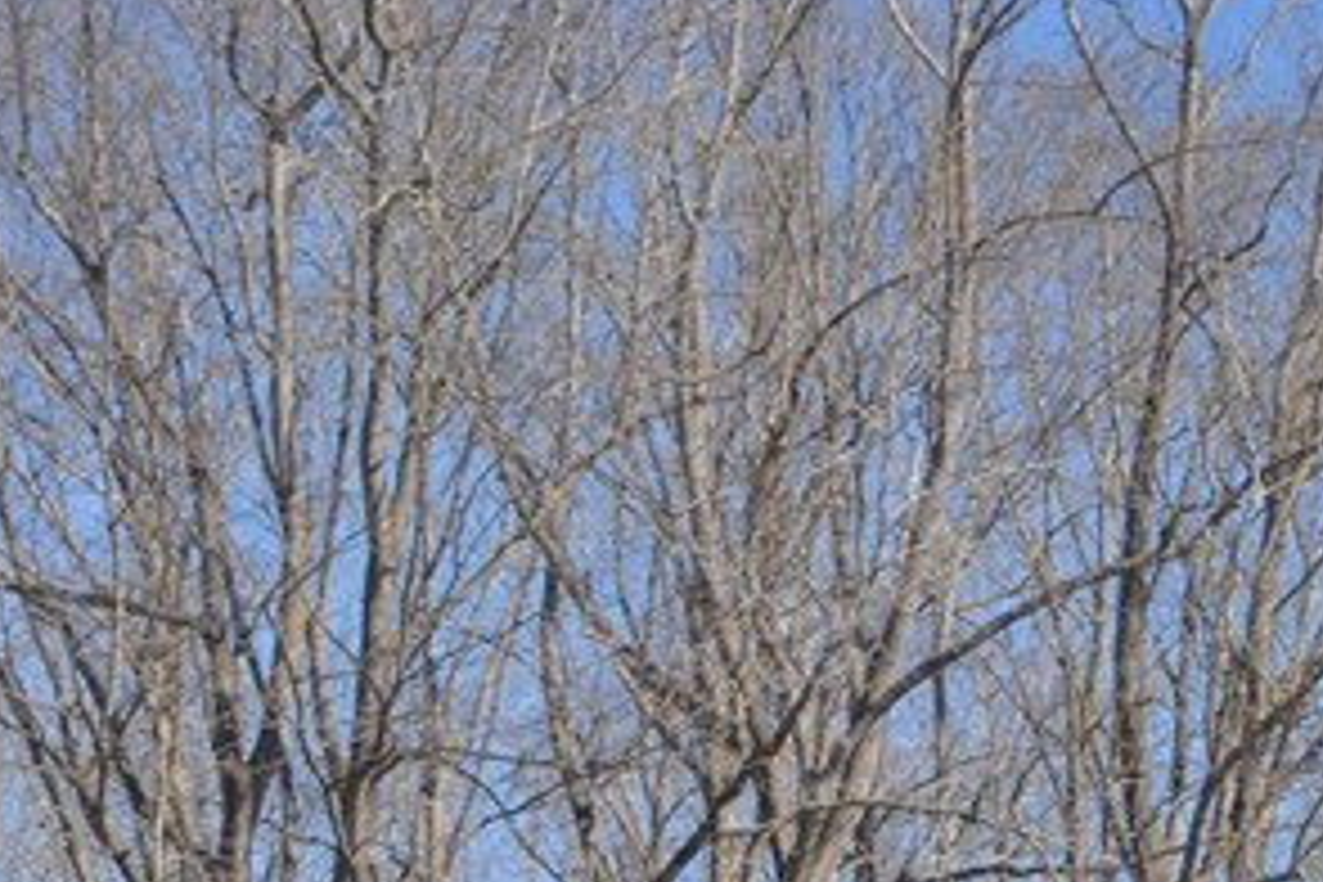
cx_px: -144
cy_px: 1107
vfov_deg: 9.4
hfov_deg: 13.9
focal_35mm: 144
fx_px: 5292
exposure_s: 1/200
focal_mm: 26
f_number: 9
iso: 100
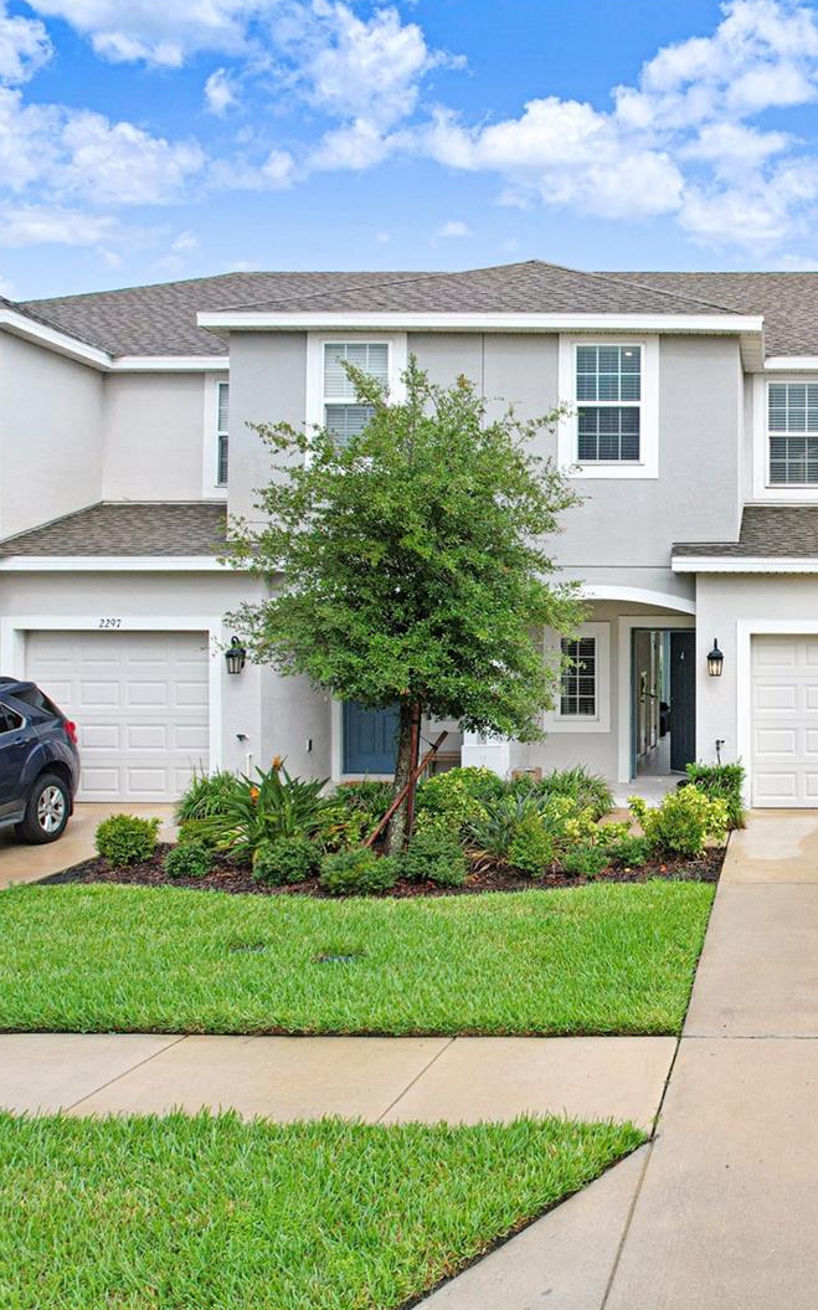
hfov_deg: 34.2
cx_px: 806
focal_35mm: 34
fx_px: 1213
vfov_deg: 56.7
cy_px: 652
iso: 200
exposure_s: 1/1000
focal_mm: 8.38
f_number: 2.8
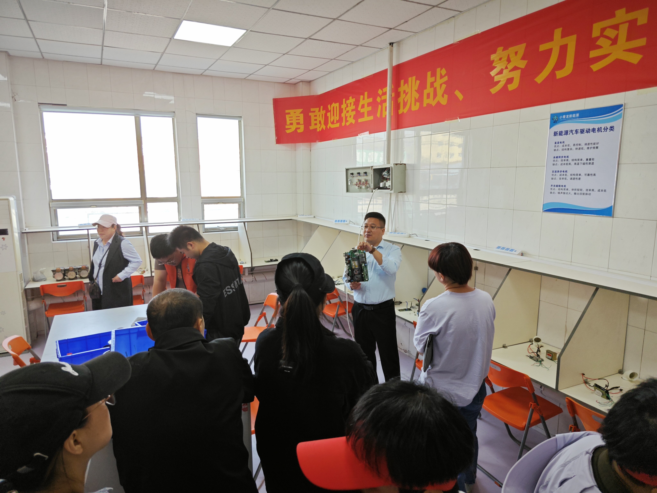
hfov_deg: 73.9
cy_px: 246
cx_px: 328
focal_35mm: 23
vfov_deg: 58.9
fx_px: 437
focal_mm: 5.43
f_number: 1.8
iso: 64
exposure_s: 1/100
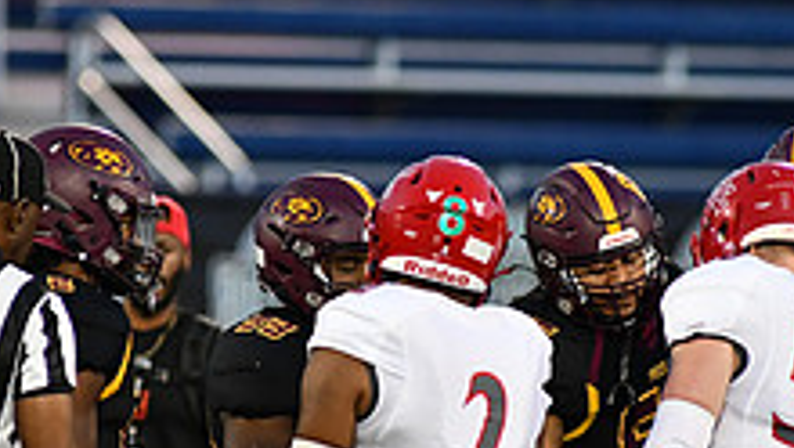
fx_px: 17462
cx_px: 444
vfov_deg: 1.5
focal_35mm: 829
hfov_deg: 2.6
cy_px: 352
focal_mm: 300
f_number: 4
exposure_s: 1/1250
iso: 3600
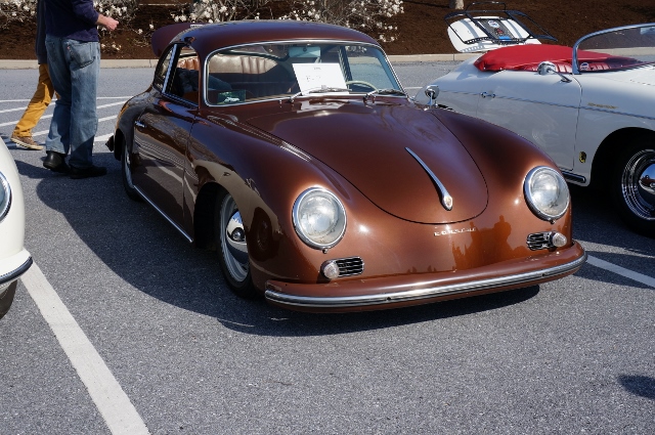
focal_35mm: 50
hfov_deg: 40.0
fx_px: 899
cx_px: 328
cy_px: 218
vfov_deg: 27.2
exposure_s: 1/125
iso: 100
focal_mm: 33
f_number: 13
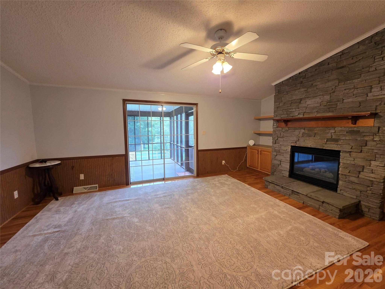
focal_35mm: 13
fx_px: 145
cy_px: 144
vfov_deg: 89.9
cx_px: 192
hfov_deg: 106.2
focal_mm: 2.2
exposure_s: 1/60
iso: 250
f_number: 1.9
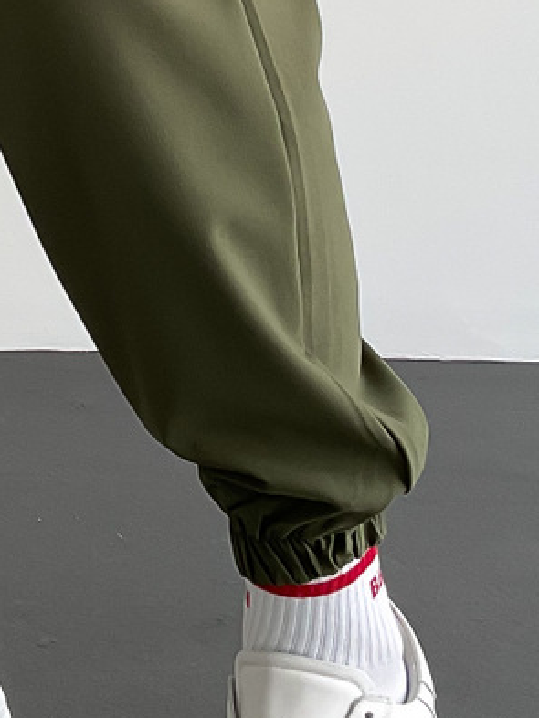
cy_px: -163
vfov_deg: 16.0
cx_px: -75
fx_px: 2448
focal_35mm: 118
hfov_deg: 12.3
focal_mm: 3
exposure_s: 1/120
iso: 32
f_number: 1.8
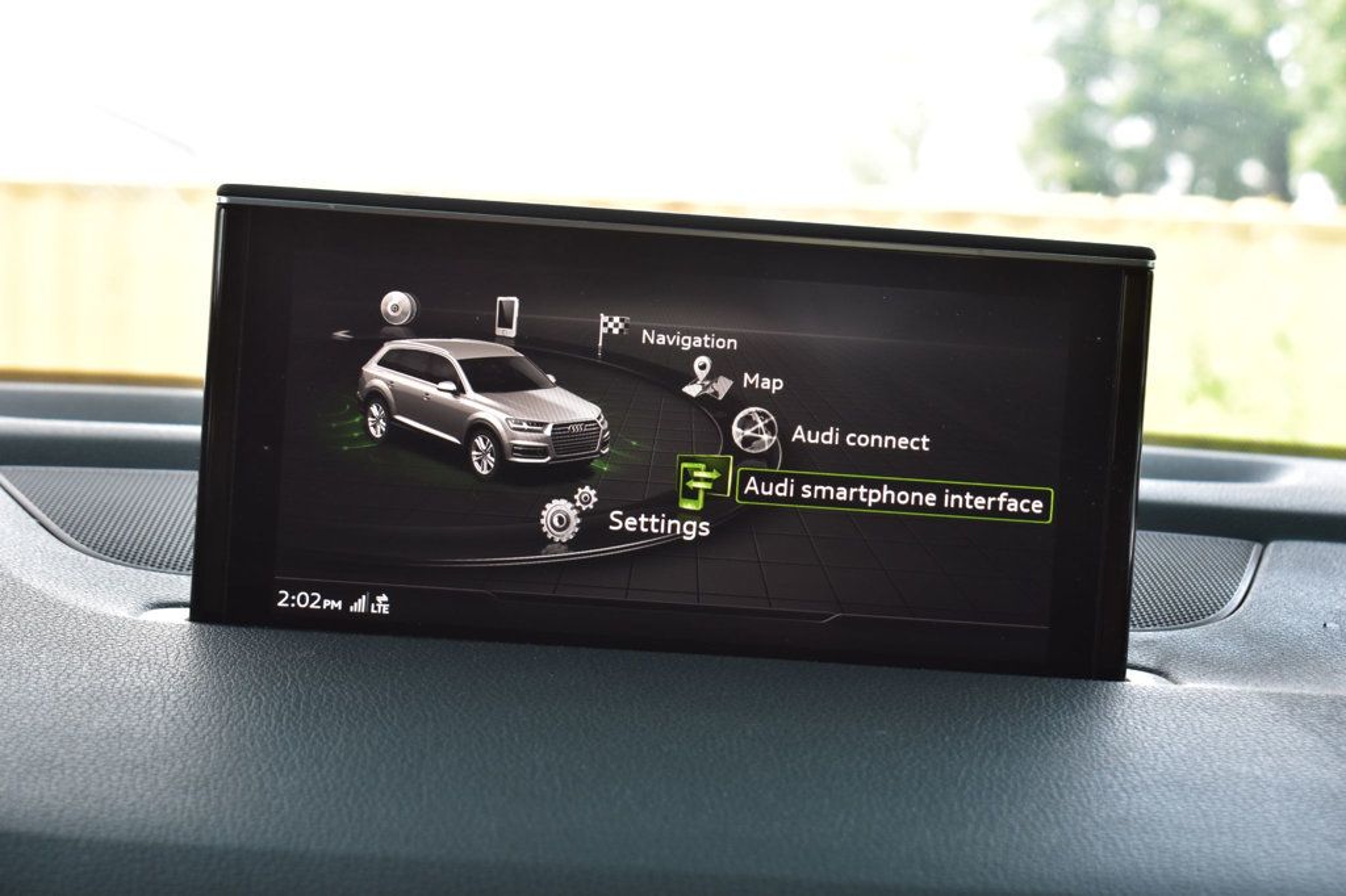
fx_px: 2242
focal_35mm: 60
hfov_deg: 33.4
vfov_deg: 22.6
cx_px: 673
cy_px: 448
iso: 400
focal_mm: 40
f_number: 8
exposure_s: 1/60
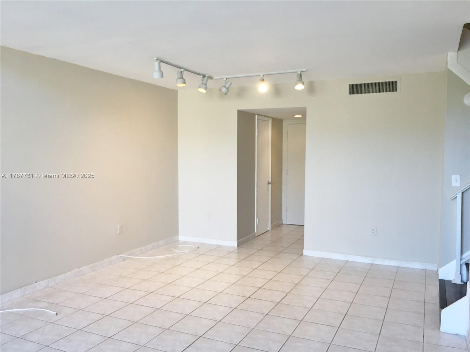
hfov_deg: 61.7
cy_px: 176
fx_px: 394
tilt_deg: -4.0
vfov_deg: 48.2
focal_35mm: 29
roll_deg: -0.8
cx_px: 235
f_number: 2.2
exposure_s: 1/40
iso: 25
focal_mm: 4.15
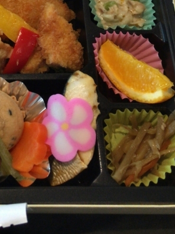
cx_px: 1
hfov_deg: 21.2
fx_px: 452
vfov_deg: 26.3
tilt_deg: -58.5
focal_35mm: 67
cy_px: -35
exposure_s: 1/30
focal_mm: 4.15
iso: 500
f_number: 2.2
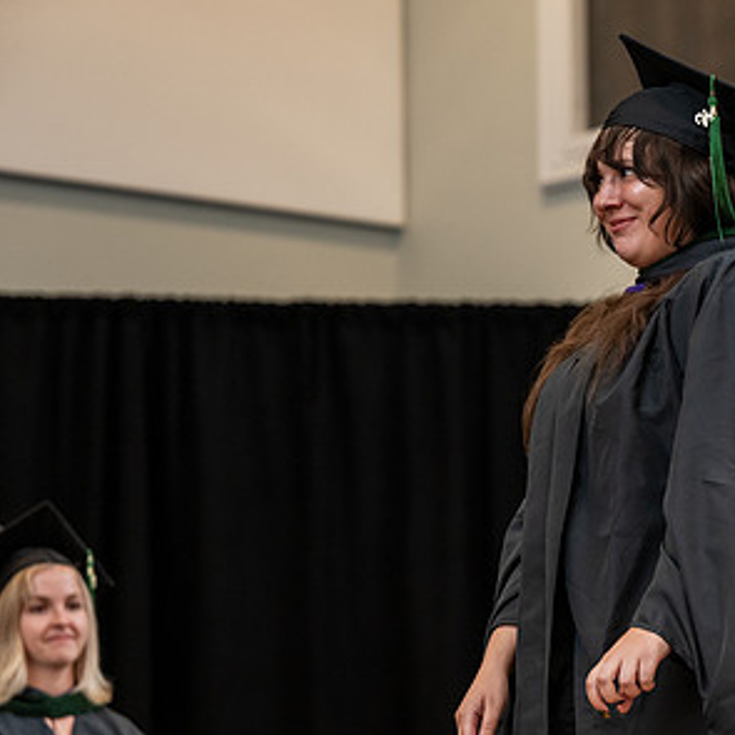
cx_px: 670
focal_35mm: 152
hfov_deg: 11.4
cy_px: 422
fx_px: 3651
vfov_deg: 11.5
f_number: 3.5
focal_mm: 91
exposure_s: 1/200
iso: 1600
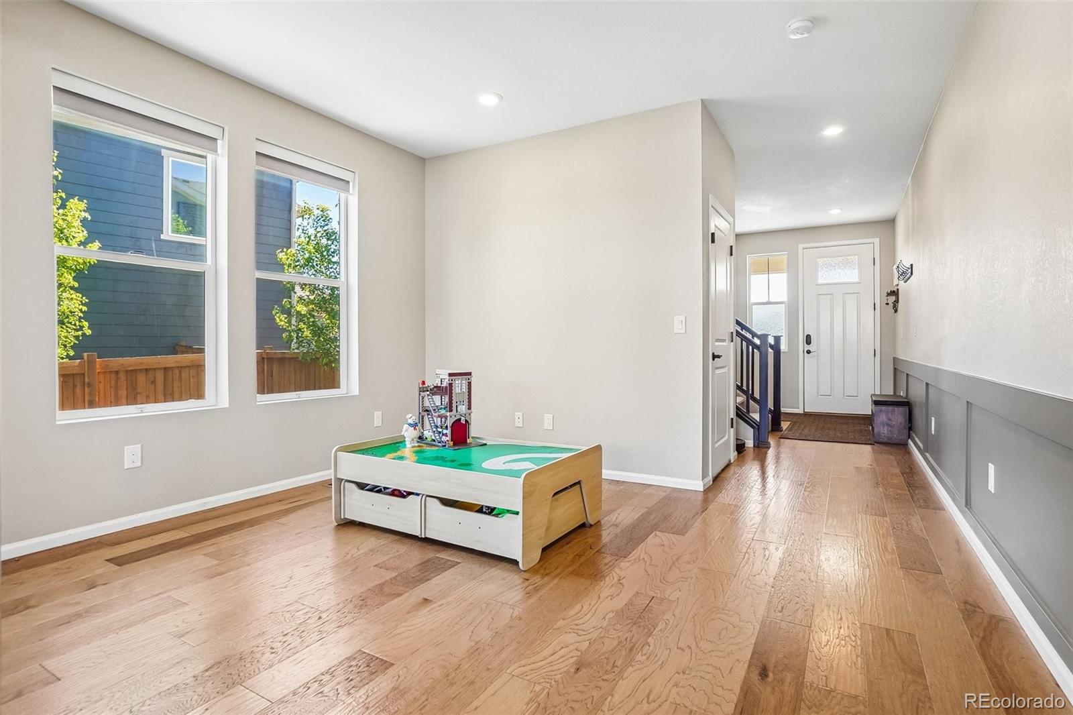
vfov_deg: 67.4
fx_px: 536
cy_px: 358
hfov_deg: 90.0
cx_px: 536
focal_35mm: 18
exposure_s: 1/30
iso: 400
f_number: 8
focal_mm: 12
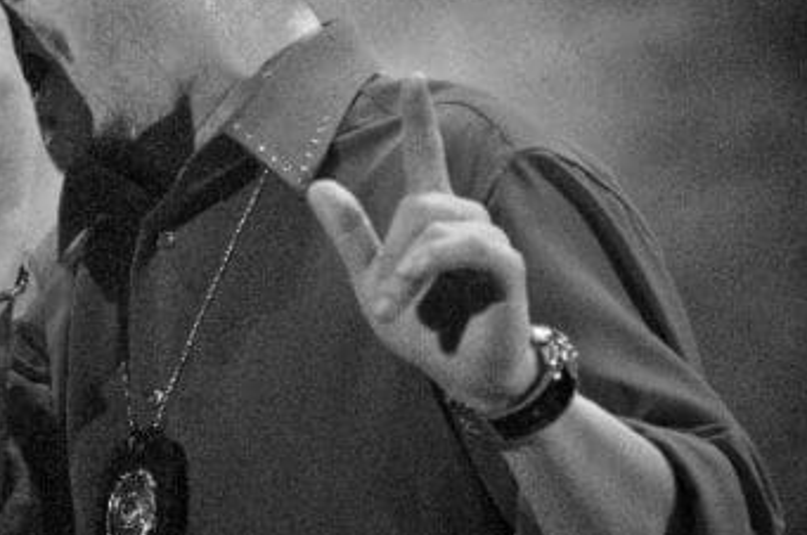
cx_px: 90
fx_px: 6958
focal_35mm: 311
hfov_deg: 6.6
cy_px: 188
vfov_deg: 4.4
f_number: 2.8
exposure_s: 1/500
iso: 3200
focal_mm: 92
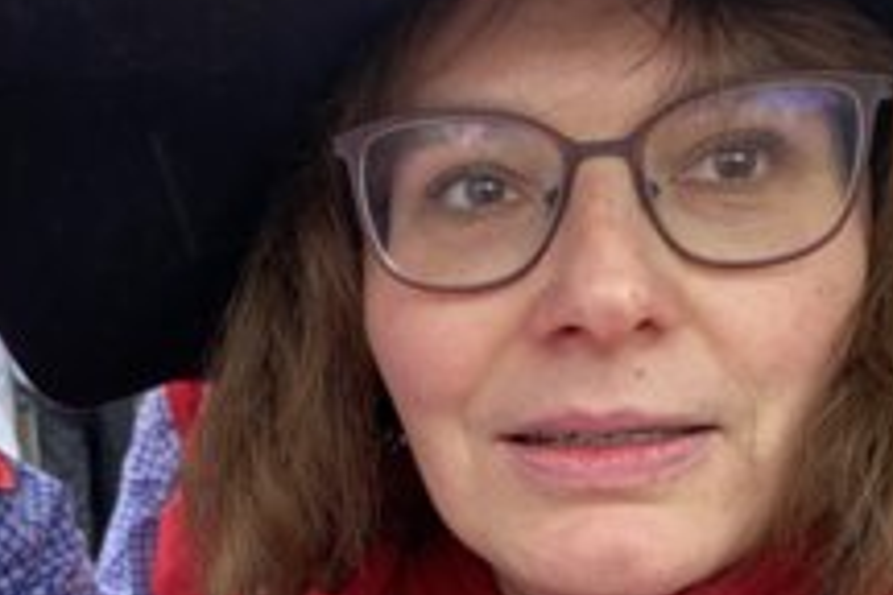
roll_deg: -1.2
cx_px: 384
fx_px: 1240
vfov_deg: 24.7
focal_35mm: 50
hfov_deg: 39.5
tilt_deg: -21.5
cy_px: 694
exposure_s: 1/86
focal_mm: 4.25
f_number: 1.8
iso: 125
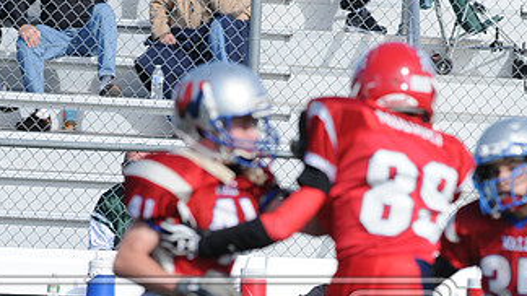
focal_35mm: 842
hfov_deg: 2.6
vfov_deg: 1.4
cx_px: 227
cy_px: 353
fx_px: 11762
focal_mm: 300
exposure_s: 1/500
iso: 200
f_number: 7.1
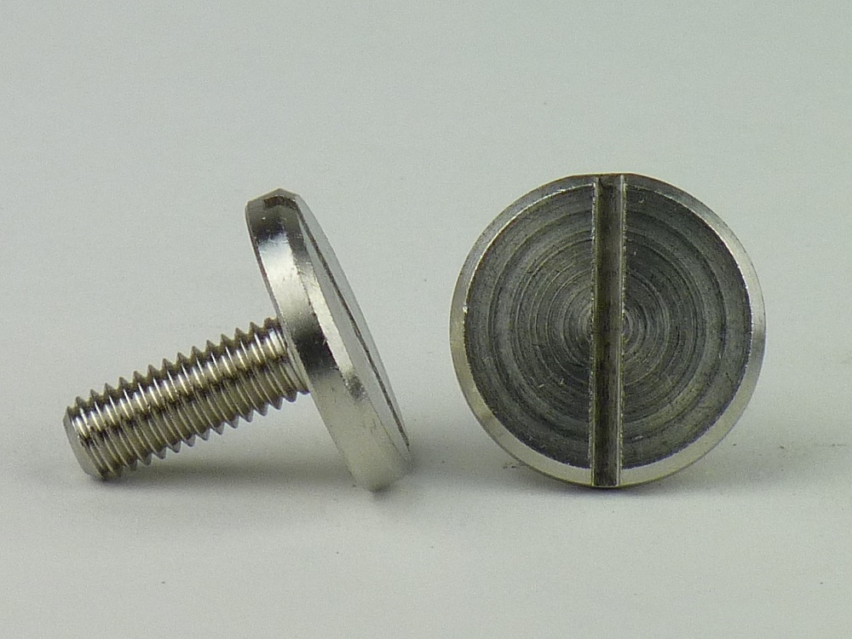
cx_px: 426
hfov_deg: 4.1
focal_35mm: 486
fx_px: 11962
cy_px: 320
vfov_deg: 3.1
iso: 125
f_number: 4.4
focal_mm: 86.4
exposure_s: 1/125
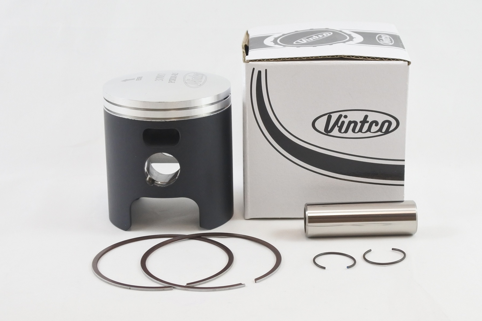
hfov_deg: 39.6
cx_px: 241
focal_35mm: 50
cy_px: 159
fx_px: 669
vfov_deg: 27.0
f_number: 4.5
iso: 500
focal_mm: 18.4
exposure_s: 1/125
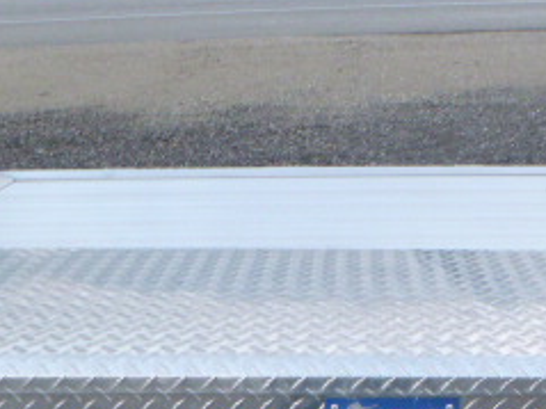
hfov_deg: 28.6
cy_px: 368
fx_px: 1056
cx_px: 400
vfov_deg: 21.4
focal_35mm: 67
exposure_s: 1/60
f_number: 3.9
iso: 400
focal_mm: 4.5
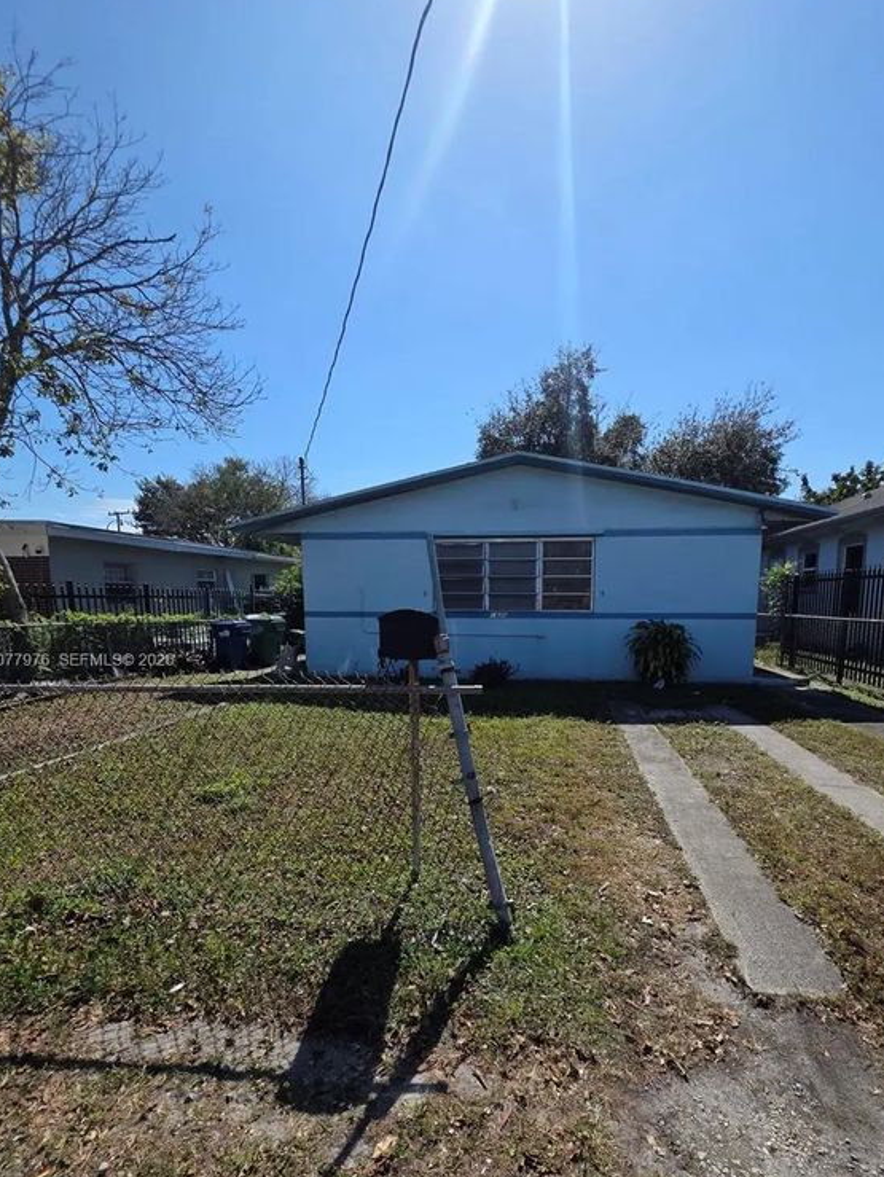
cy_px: 662
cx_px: 475
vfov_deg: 97.6
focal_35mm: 15
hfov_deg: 81.7
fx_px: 510
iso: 40
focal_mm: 2.2
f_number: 1.9
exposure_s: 1/3001
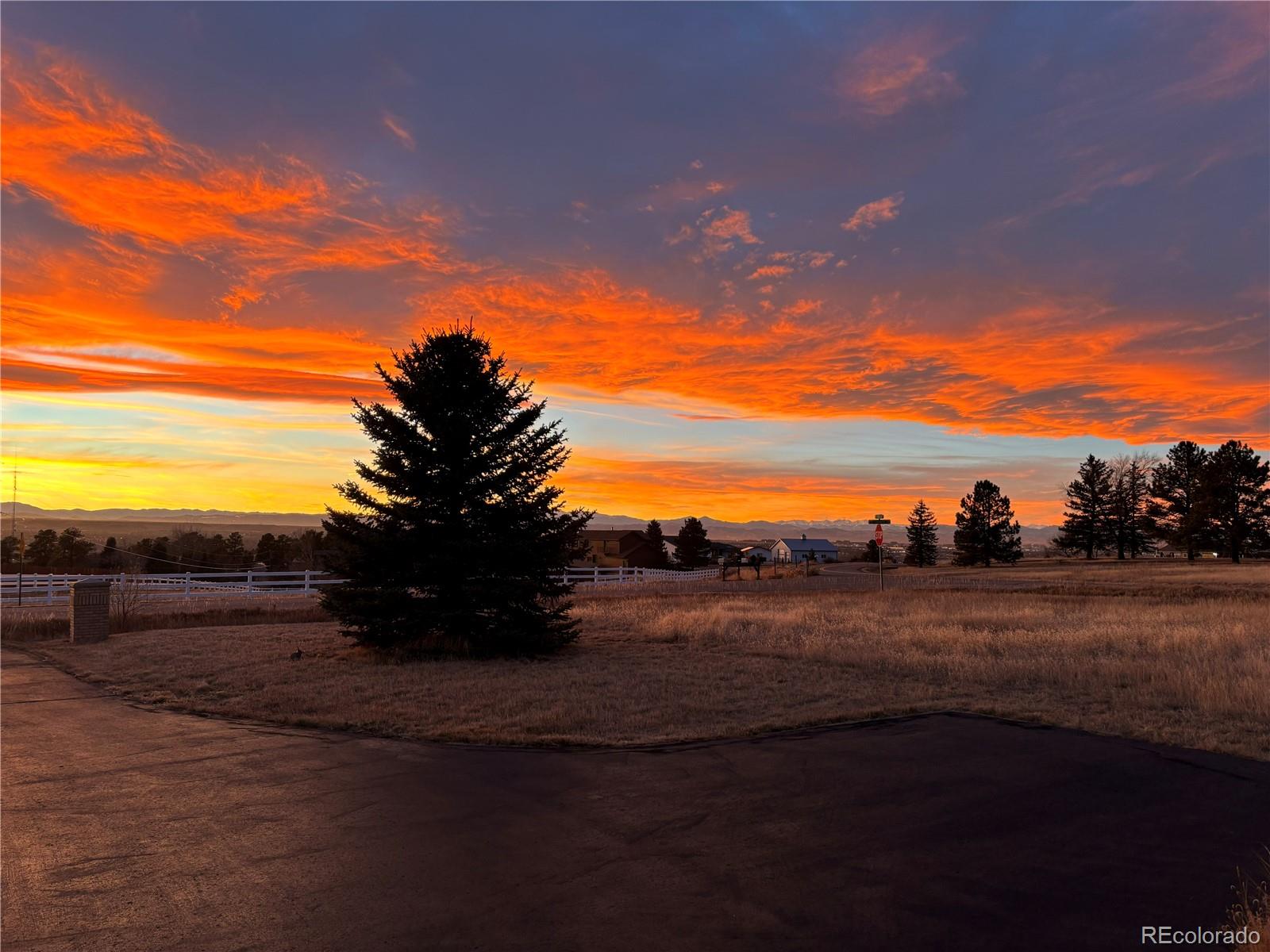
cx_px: 635
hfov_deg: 67.3
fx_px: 954
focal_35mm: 26
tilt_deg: +3.0
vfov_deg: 53.1
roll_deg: -0.6
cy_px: 476
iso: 80
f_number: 1.6
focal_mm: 5.96
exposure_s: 1/121
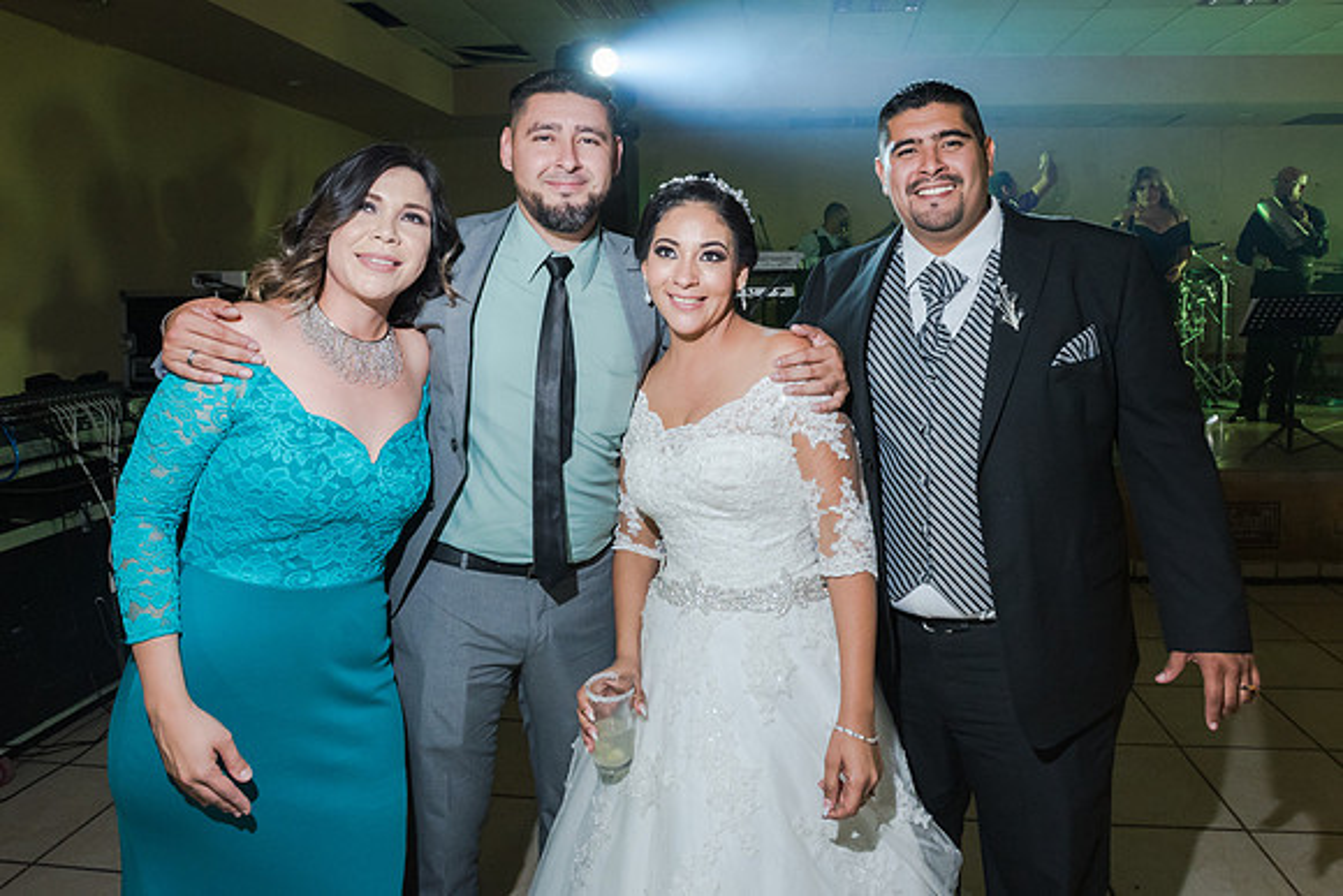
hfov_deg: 74.7
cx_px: 714
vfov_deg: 53.3
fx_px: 879
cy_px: 321
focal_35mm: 24
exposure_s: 1/100
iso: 1600
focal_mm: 17
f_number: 4
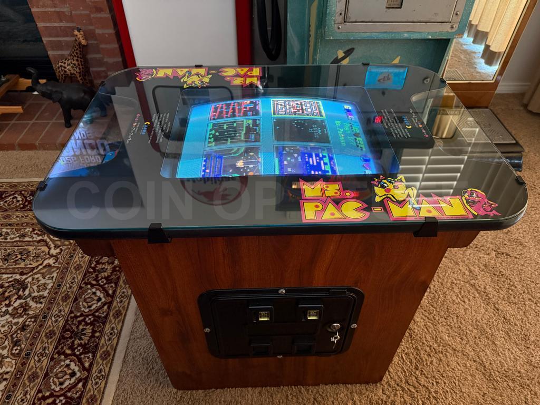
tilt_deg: -42.9
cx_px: 270
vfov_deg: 56.8
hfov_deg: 71.6
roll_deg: -0.1
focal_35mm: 24
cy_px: 202
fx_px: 374
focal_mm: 6.76
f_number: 1.78
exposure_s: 1/40
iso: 640
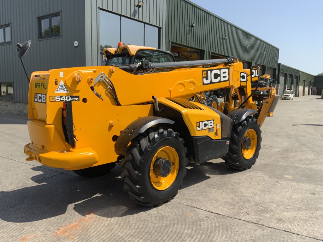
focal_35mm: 29
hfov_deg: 61.7
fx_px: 271
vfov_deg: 48.2
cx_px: 162
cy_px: 121
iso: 16
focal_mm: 3
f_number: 1.8
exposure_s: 1/1675
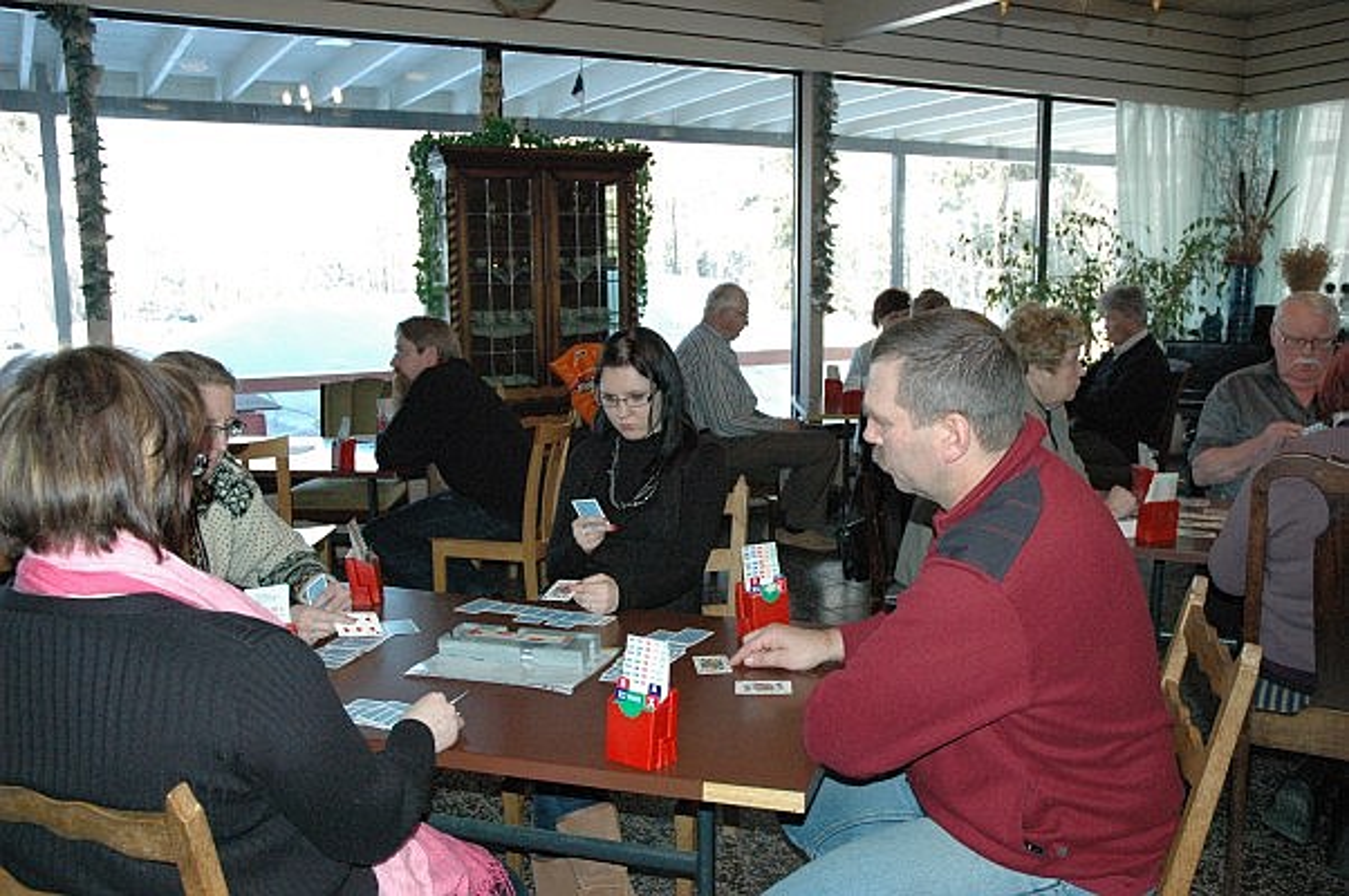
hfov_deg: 57.3
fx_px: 1235
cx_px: 674
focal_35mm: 33
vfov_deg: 39.9
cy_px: 448
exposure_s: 1/250
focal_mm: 22
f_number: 5
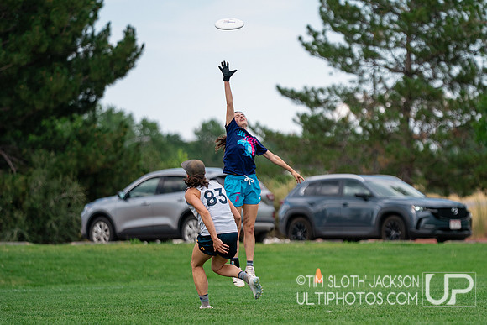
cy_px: 194
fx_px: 3649
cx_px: 320
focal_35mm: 270
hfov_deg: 7.6
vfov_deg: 5.1
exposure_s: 1/3200
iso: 640
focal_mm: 200
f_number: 2.8
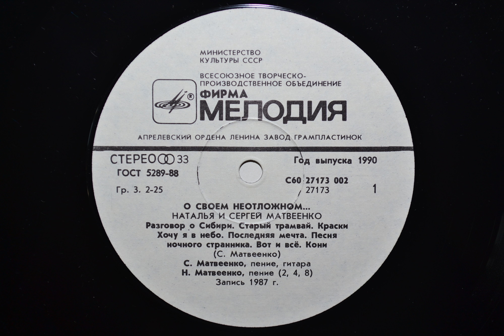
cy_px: 168
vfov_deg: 16.6
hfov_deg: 24.6
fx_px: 1155
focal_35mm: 82
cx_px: 252
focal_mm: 55
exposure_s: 1/200
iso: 200
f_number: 6.3
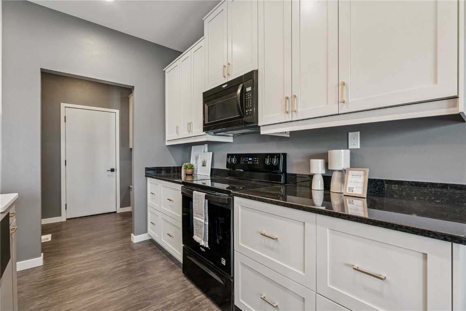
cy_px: 156
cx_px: 233
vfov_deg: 73.7
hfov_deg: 96.7
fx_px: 207
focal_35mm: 16
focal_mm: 16
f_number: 10
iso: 400
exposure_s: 1/3.33
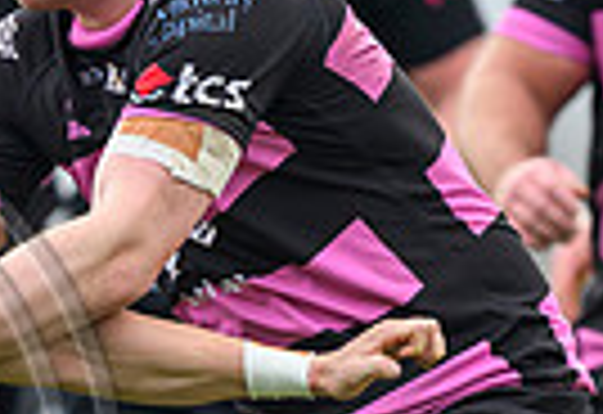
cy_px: 825
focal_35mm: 2615
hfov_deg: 0.8
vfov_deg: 0.5
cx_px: 339
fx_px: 44204
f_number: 2.8
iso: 800
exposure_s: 1/2000
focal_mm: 400
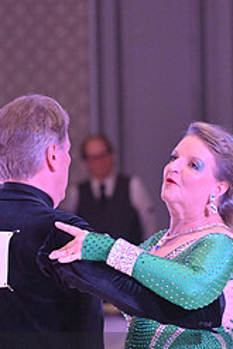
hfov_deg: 2.9
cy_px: 380
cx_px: 146
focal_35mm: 469
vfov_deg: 4.4
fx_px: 4546
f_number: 5.6
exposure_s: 1/320
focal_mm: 200
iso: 5000
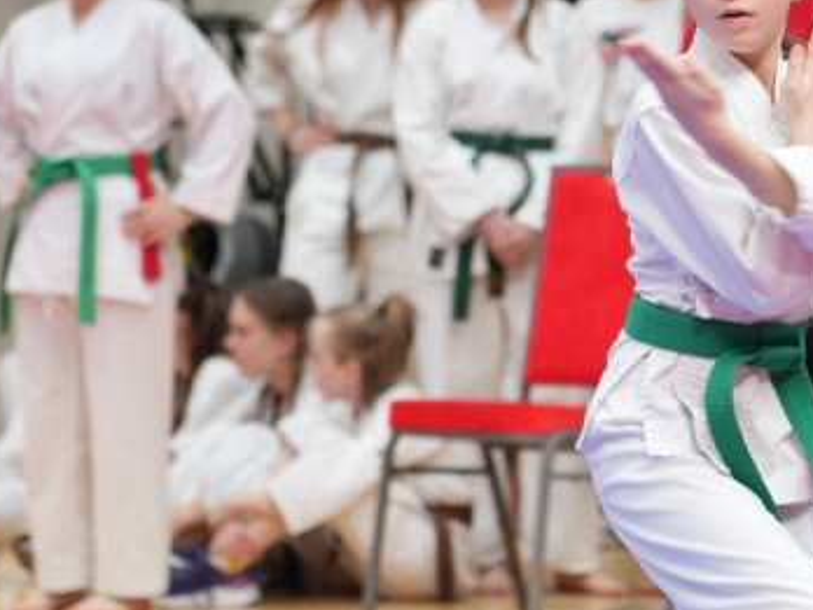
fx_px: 5449
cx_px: 491
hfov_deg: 8.5
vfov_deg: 6.4
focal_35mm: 232
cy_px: 277
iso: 800
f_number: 4
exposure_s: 1/160
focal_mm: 105
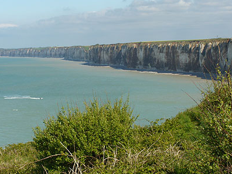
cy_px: 77
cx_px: 107
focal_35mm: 108
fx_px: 724
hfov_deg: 18.2
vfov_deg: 13.7
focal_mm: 16.8
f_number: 10.1
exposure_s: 1/125
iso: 80
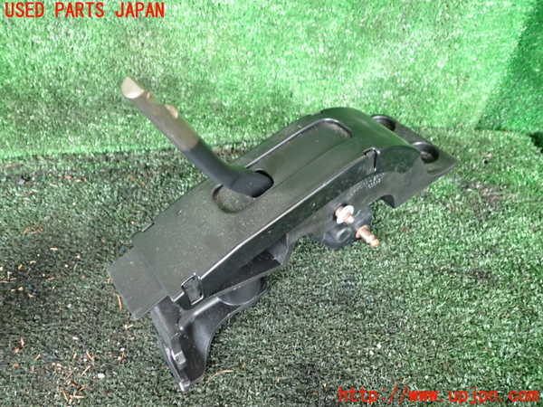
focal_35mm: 30
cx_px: 272
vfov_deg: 46.8
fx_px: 471
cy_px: 204
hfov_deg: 60.0
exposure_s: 1/30
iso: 400
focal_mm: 5.4
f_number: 2.3
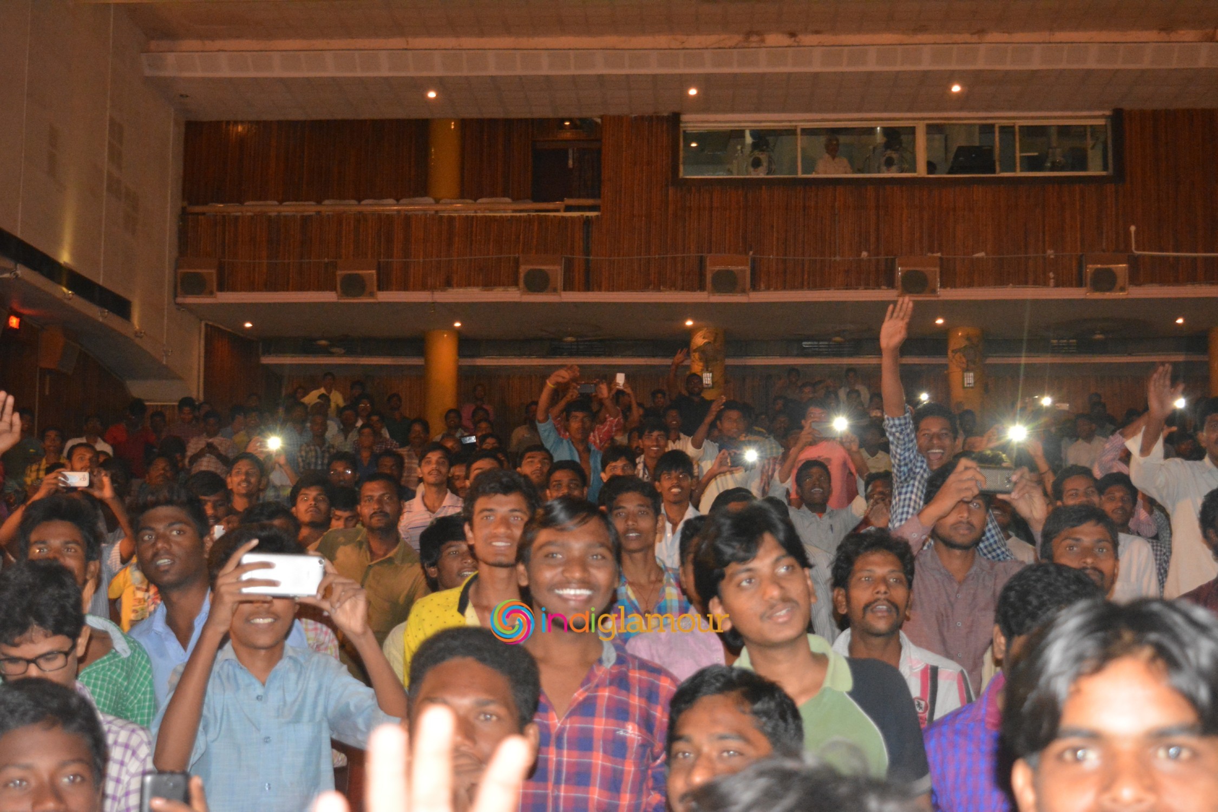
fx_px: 1827
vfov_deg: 25.1
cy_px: 406
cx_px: 609
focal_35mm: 54
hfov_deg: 36.9
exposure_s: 1/60
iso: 3200
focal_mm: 36
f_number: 4.8
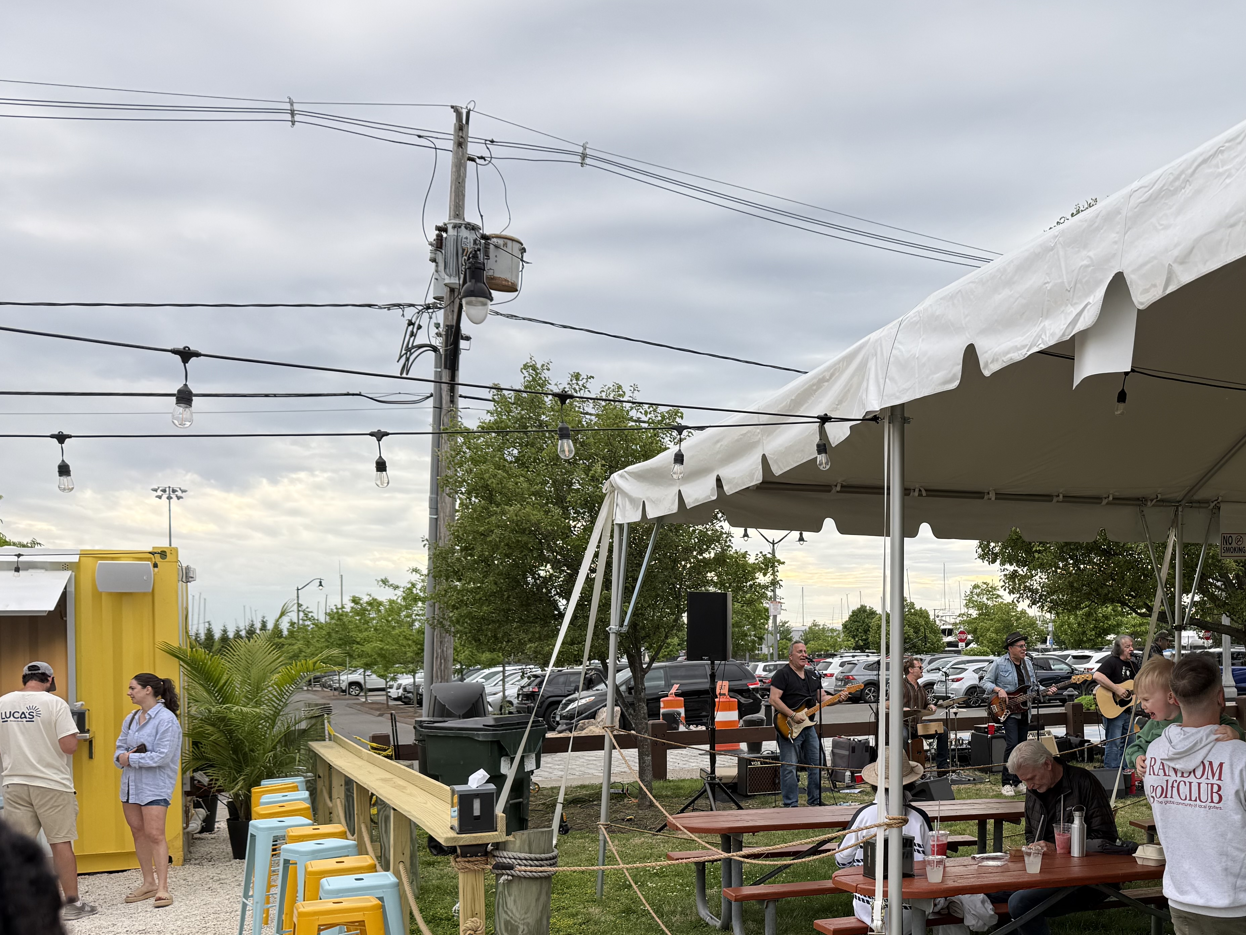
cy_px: 646
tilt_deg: +0.2
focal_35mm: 37
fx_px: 1332
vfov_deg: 38.1
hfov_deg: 48.0
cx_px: 955
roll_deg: +1.7
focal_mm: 6.76
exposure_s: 1/507
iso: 80
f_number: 1.78
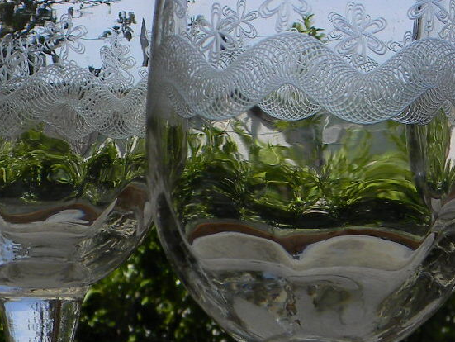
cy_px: 178
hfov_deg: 36.5
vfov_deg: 28.1
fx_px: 684
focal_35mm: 52
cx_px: 293
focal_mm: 5
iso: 80
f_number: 3.5
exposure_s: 1/840
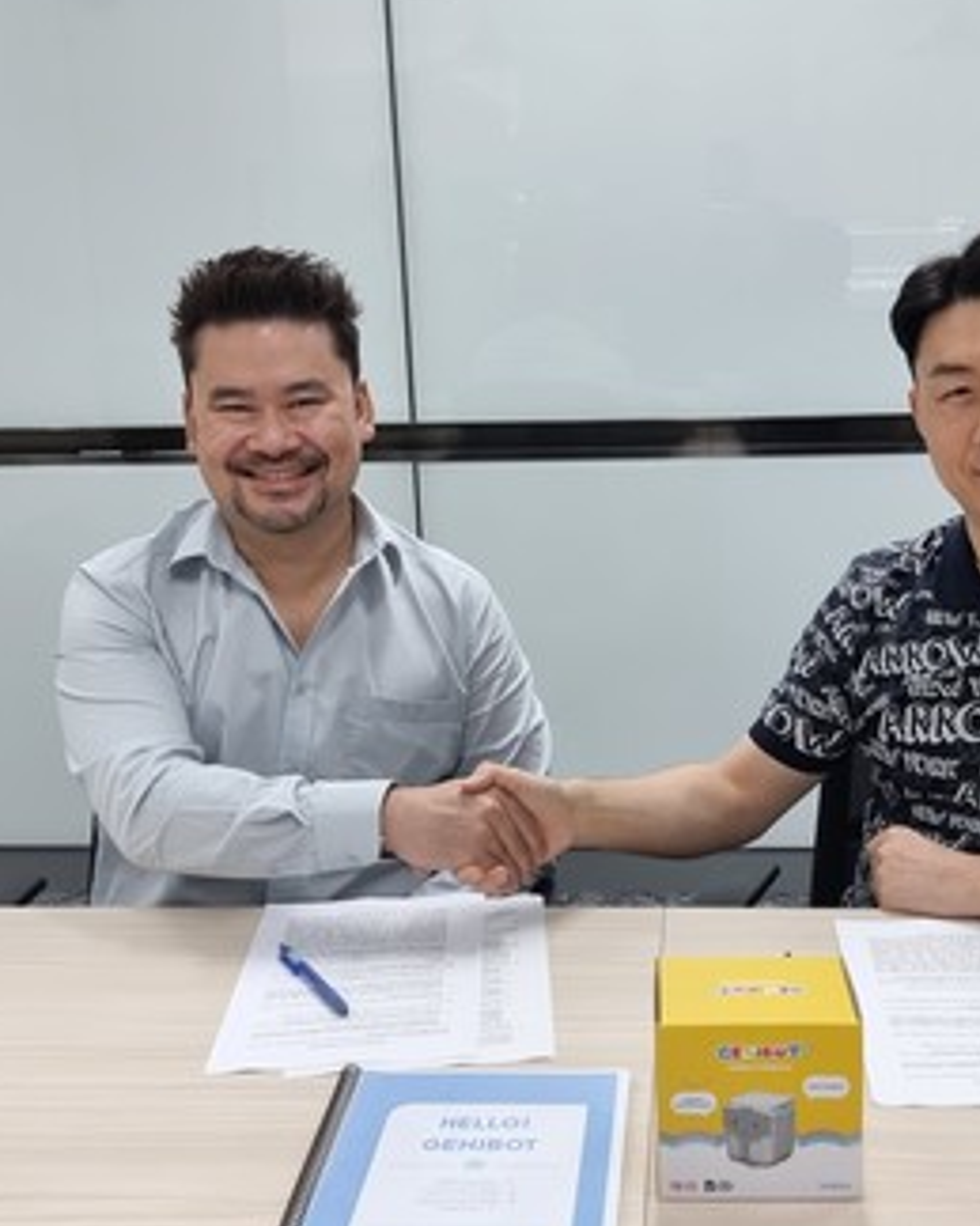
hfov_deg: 35.5
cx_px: 586
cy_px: 585
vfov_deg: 43.8
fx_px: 1523
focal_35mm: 42
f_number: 1.8
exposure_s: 1/100
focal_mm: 6.7
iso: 200
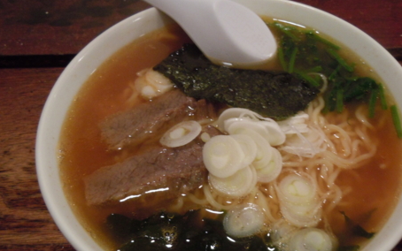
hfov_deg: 47.0
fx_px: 460
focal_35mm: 42
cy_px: 149
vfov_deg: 30.5
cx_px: 231
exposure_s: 1/5
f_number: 3.5
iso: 400
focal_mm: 5.4
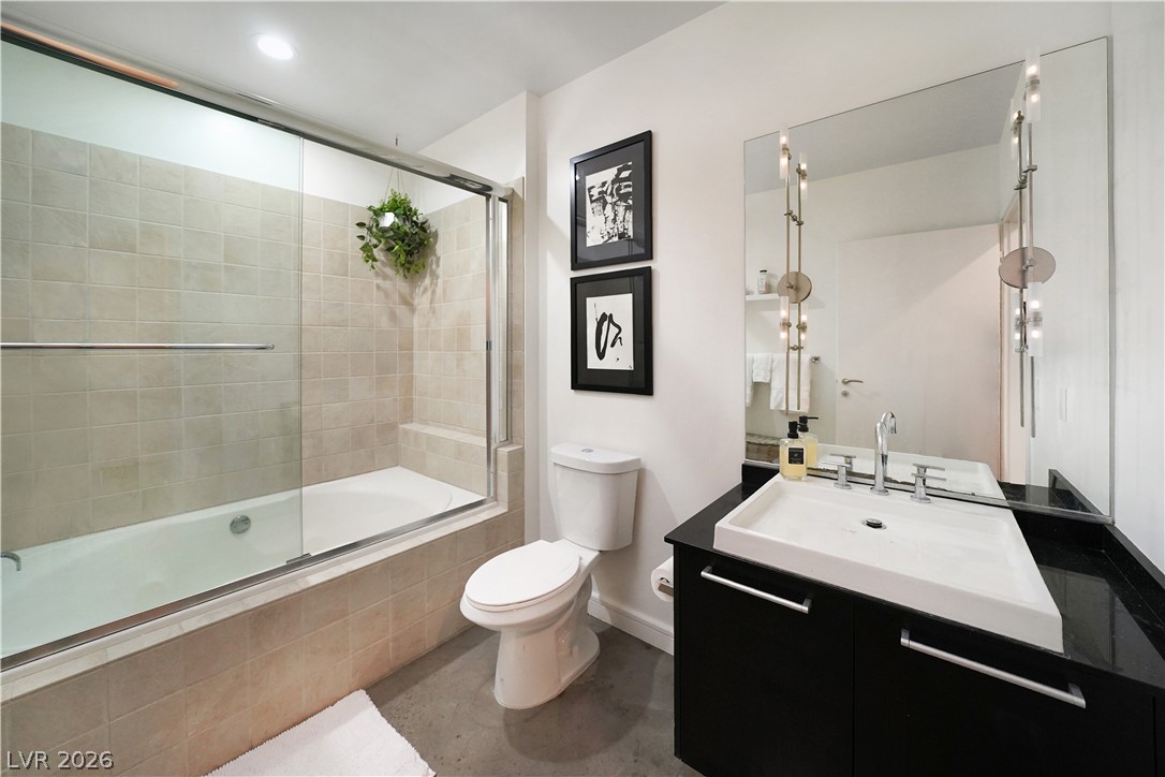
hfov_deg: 112.6
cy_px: 388
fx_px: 388
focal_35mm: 12
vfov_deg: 90.0
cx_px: 582
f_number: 4
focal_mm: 12
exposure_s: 1/160
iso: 2000
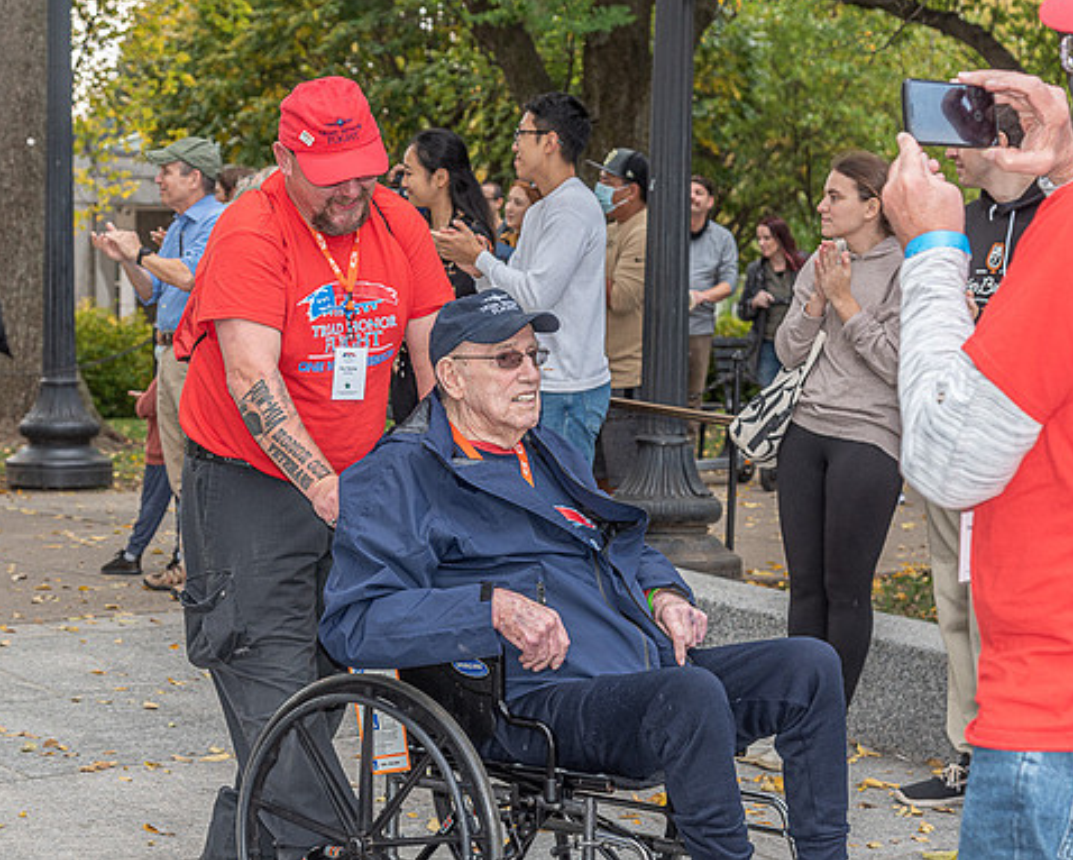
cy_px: 428
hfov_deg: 25.7
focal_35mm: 74
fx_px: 2351
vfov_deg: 20.7
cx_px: 442
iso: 500
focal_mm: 65
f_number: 5.6
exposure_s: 1/250
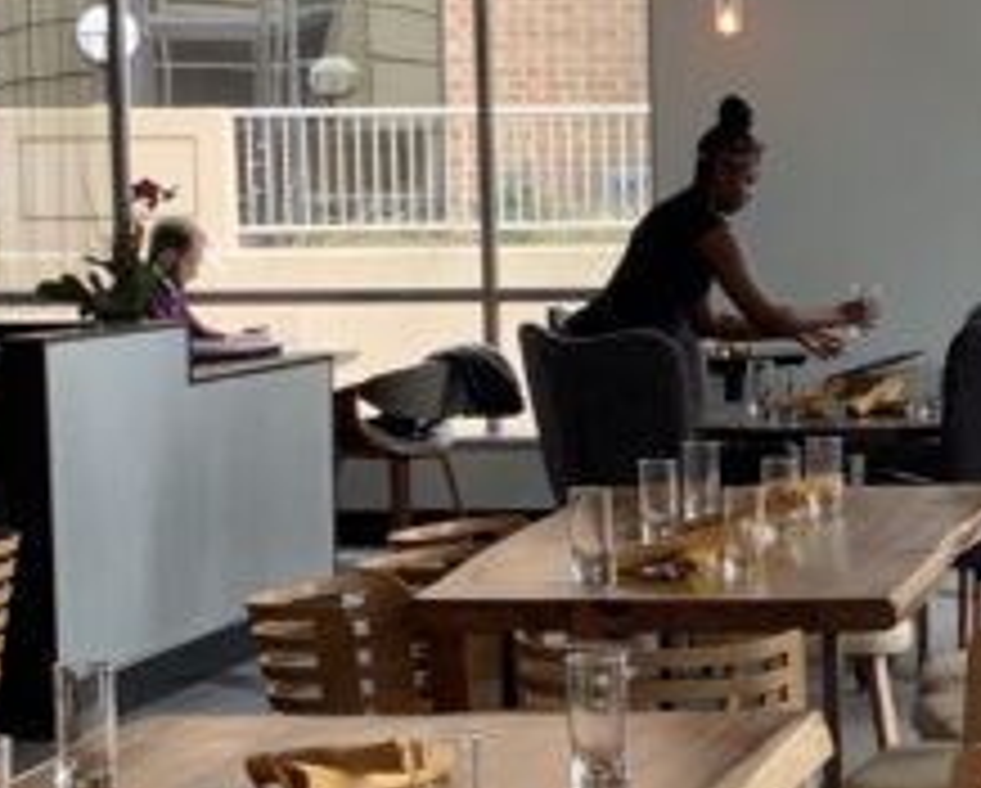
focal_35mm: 119
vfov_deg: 13.0
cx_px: 1012
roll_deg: +0.5
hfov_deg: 15.8
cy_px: 464
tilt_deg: -6.3
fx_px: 3460
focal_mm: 4.25
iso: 50
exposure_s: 1/49
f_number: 1.8
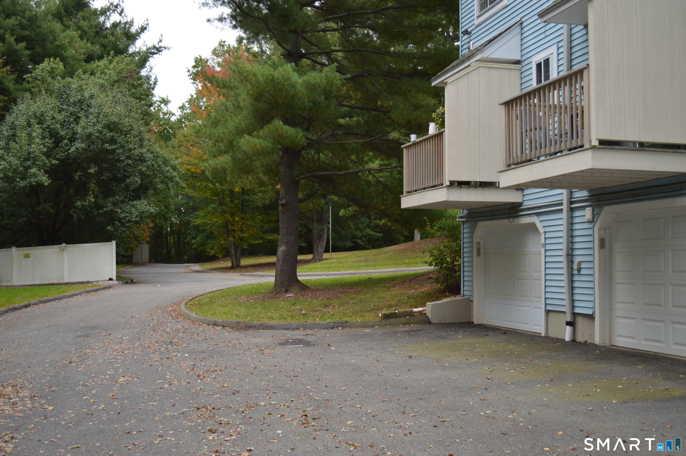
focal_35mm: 39
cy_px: 228
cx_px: 343
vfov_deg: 34.2
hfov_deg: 49.6
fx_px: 743
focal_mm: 26
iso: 100
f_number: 4.2
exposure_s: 1/160
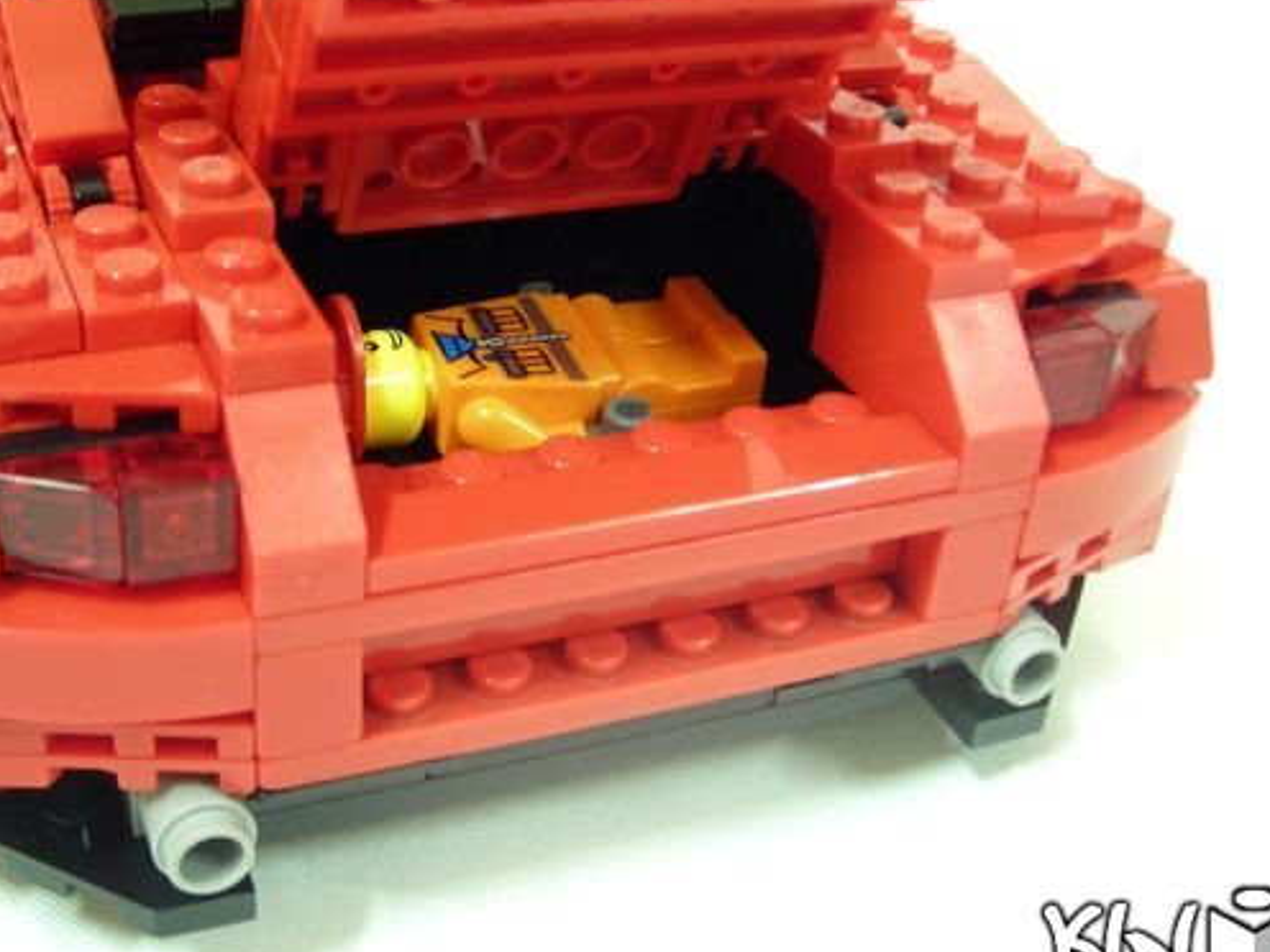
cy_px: 392
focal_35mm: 49
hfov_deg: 38.7
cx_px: 486
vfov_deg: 29.6
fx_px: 1798
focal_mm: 6.3
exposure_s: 1/1.6
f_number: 3.2
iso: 200
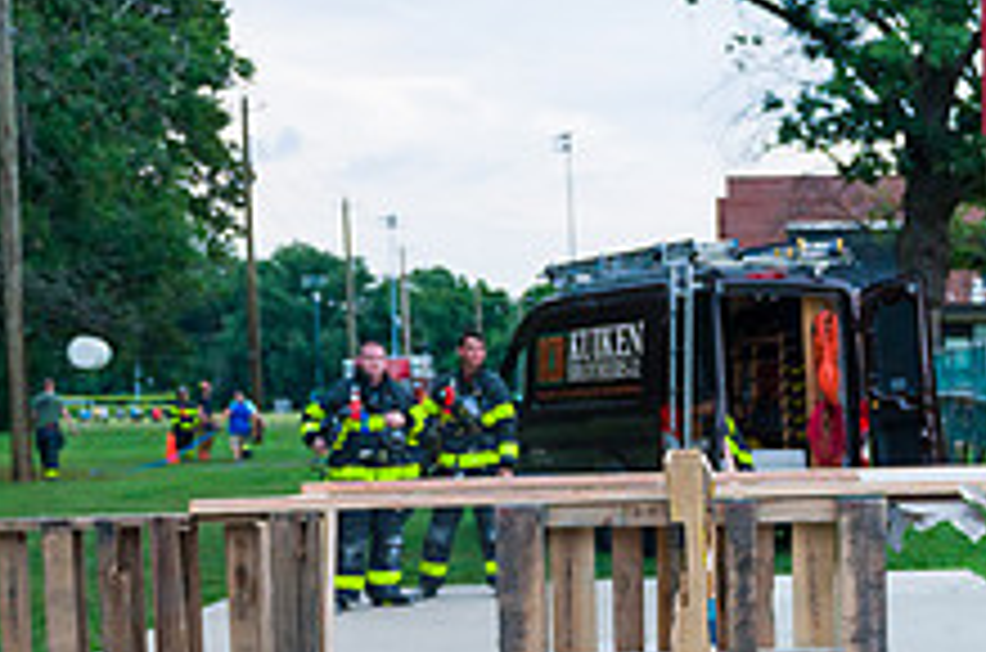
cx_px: 855
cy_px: 598
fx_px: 1886
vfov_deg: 19.3
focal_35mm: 69
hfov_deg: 28.4
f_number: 3.2
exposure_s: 1/200
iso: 1600
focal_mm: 26
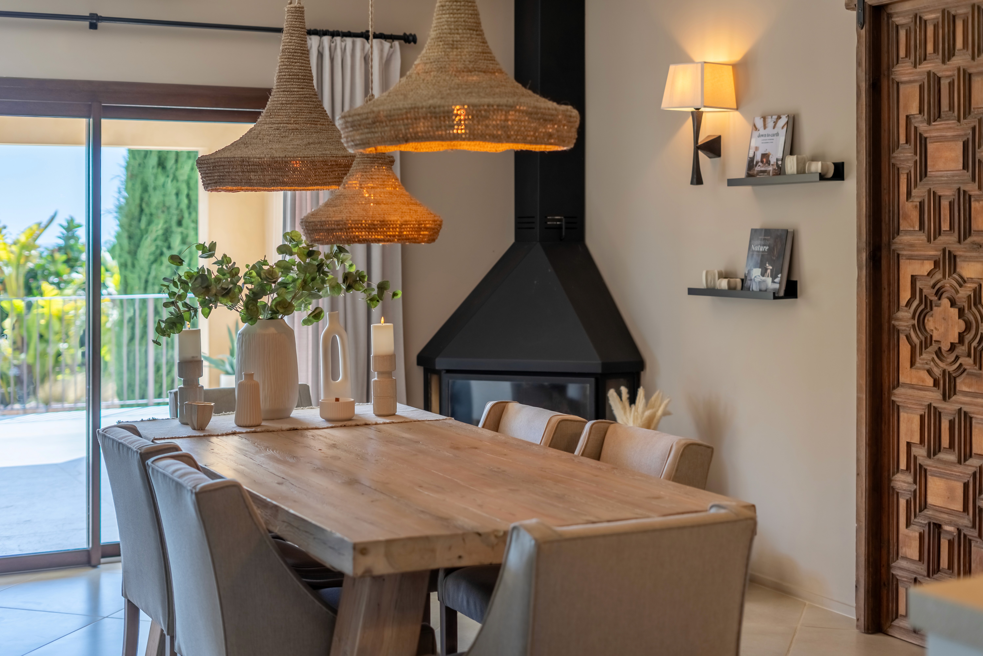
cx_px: 492
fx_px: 1365
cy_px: 328
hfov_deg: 39.6
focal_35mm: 50
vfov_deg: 27.0
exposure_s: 1/8000
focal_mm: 50
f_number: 2.5
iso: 250
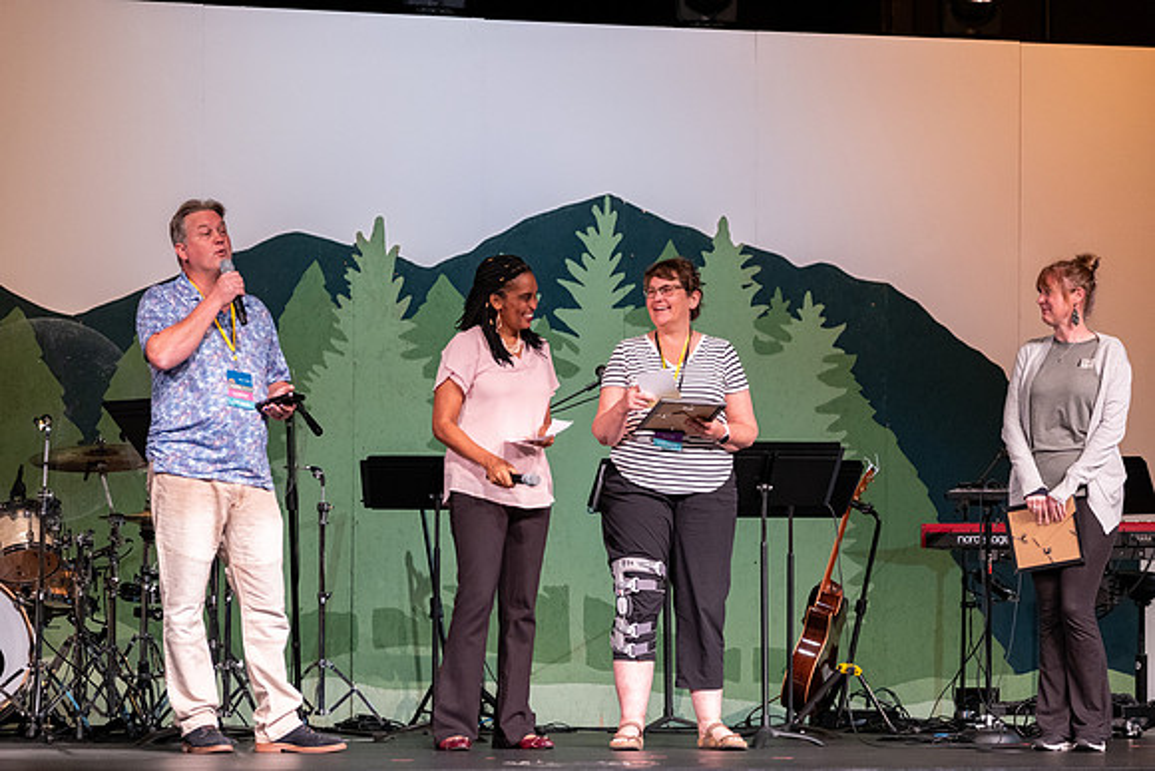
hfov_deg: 13.4
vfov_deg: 9.0
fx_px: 4910
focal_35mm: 153
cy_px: 386
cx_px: 578
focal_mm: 102.2
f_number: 2.8
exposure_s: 1/150
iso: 1250
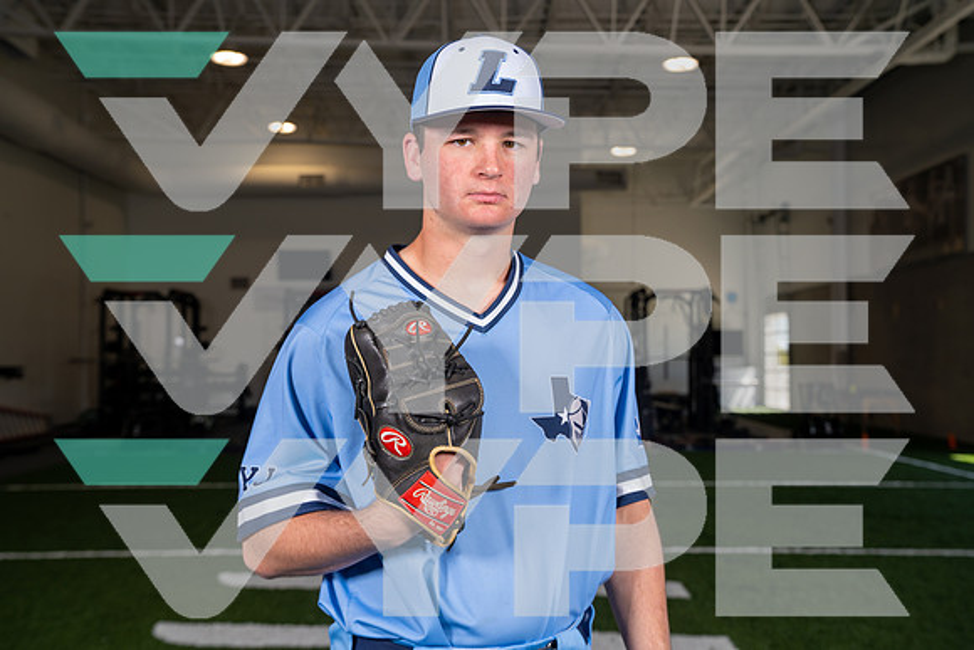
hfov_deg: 43.6
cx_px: 487
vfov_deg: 29.9
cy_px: 325
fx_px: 1218
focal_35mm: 45
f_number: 5.6
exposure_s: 1/200
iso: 200
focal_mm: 45
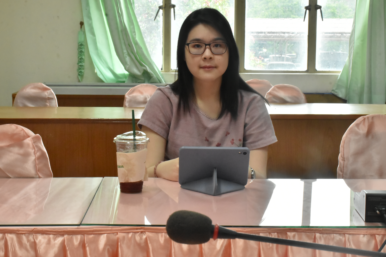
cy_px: 128
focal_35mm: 68
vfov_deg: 20.2
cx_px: 193
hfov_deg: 29.9
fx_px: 724
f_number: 18
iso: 3200
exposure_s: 1/50
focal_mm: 45
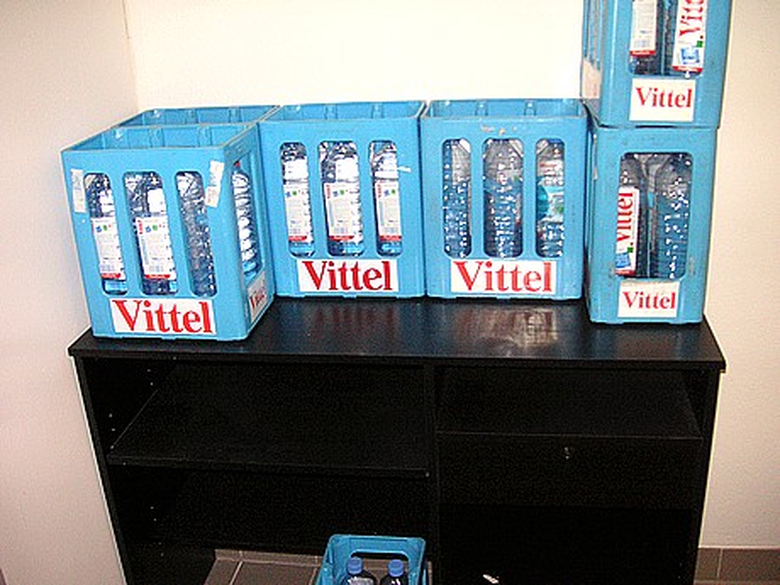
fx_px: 834
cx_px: 390
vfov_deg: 38.7
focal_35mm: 37
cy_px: 292
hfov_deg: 50.1
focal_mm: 6.1
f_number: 2.8
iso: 160
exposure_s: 1/45
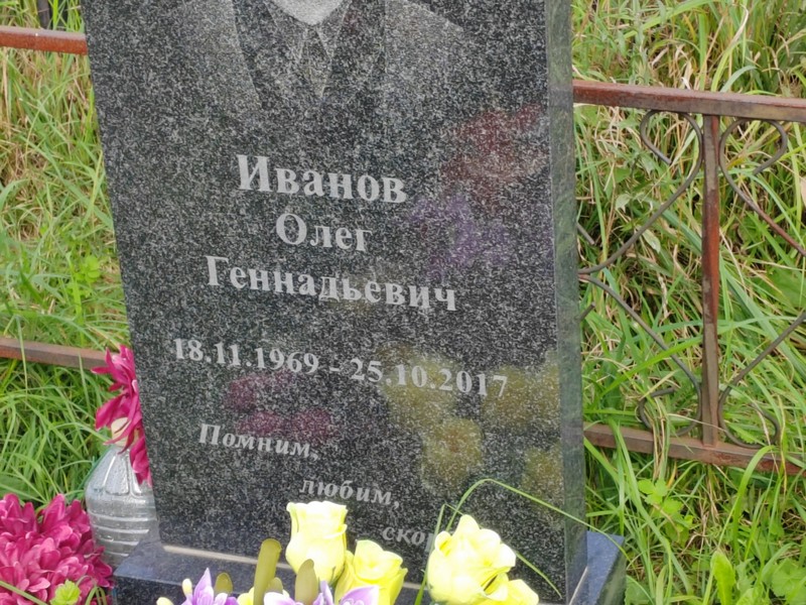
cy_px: 302
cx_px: 403
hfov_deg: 22.8
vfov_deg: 17.2
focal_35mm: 86
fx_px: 2002
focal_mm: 5.52
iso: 100
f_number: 1.9
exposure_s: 1/400
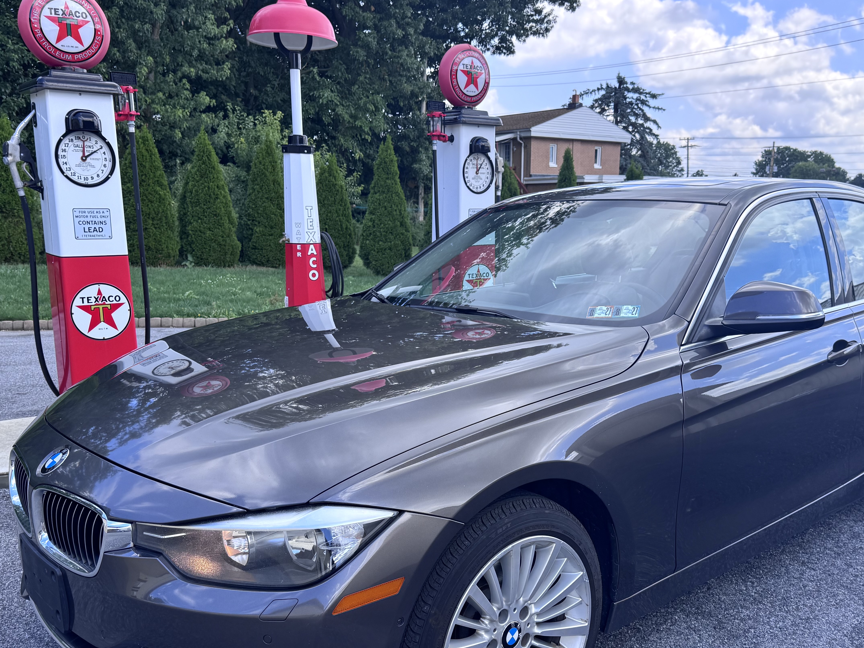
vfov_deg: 43.9
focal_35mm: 32
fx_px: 799
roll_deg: -0.1
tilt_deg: -14.4
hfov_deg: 56.8
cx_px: 465
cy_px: 397
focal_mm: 6.76
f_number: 1.78
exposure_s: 1/1151
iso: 80
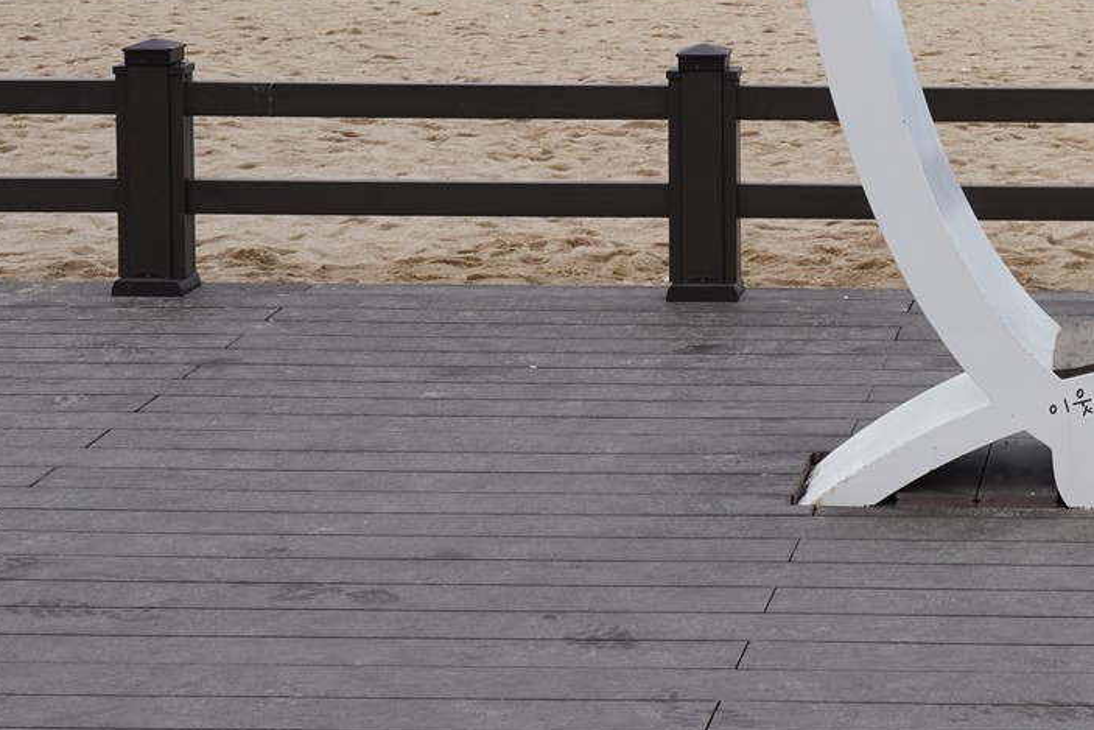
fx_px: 3374
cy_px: -92
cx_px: 1198
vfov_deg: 12.1
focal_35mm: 111
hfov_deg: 17.8
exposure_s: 1/100
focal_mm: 39
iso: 800
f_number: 13
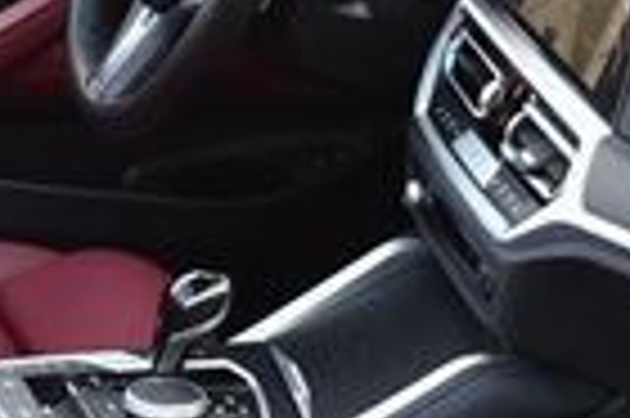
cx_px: -166
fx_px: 2884
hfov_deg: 12.1
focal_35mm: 165
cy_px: 481
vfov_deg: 8.2
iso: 450
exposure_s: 1/250
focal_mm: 18
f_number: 3.5
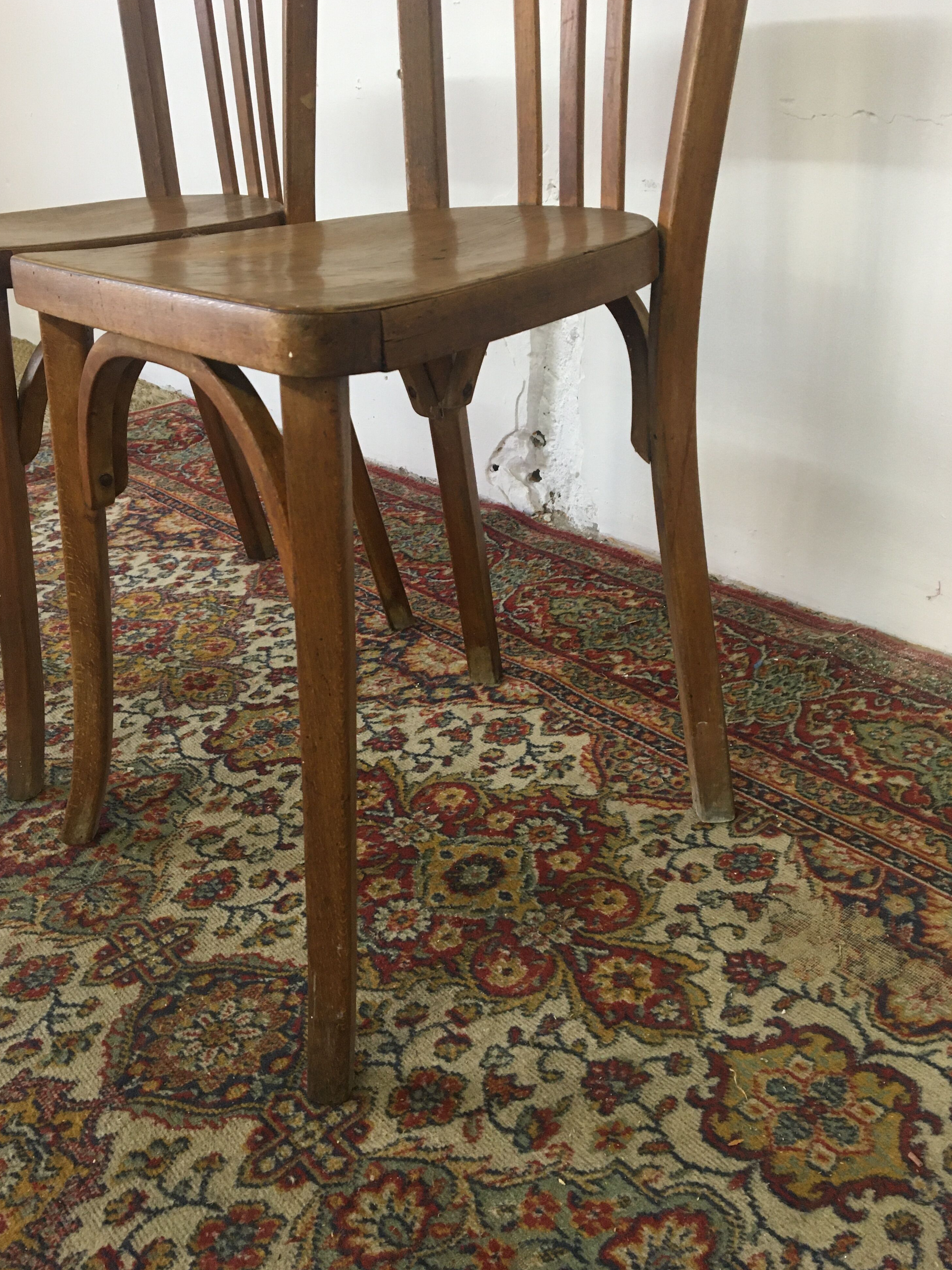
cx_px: 467
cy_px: 631
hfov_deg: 46.8
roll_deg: +4.6
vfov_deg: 60.0
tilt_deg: -26.1
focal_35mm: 30
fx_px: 1100
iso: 160
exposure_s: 1/33
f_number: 2.2
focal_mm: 4.15
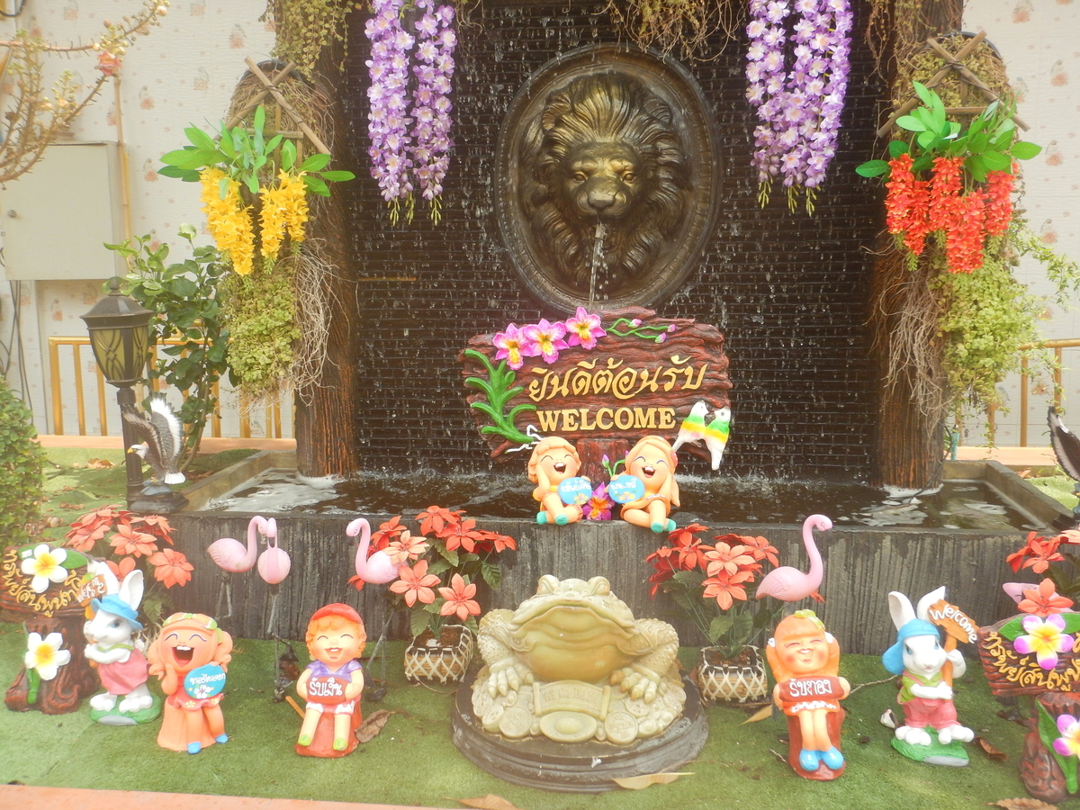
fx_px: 1061
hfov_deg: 54.0
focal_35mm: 34
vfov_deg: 41.8
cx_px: 540
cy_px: 405
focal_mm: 6.1
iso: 125
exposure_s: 1/200
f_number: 4.2
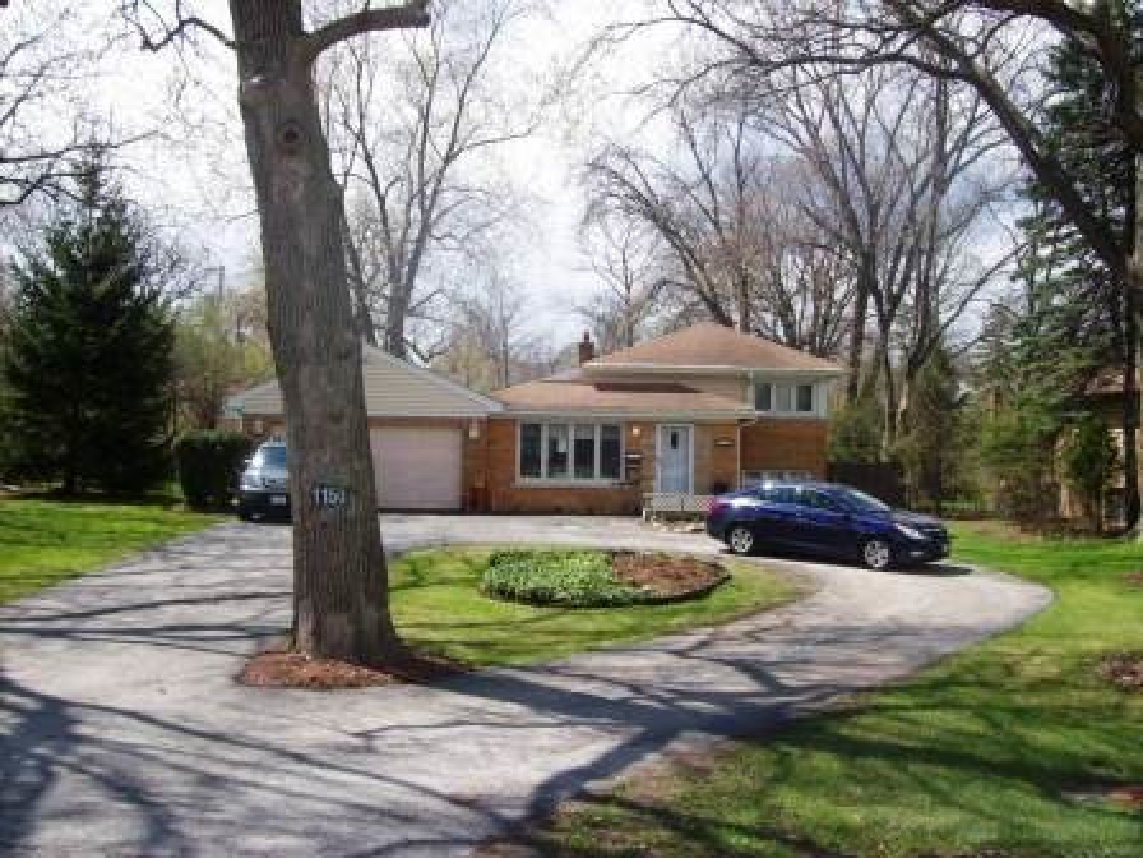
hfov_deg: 51.4
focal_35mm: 36
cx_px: 572
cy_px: 429
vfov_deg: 39.7
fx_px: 1189
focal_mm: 6
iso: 80
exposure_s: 1/345
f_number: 4.8
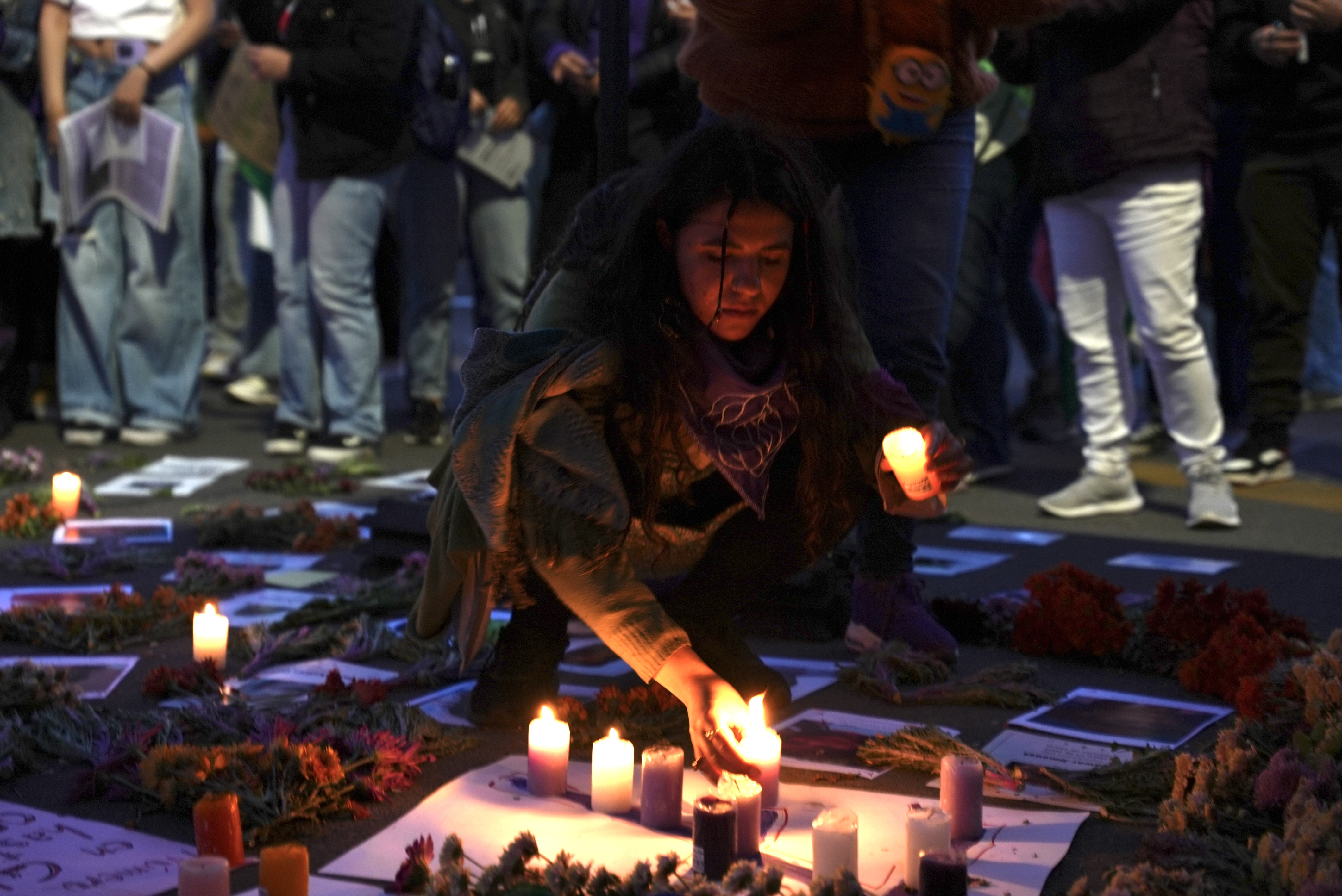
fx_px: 2346
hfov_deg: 31.9
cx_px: 671
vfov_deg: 21.6
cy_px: 448
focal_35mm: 63
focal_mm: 62.9
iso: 640
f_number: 3.5
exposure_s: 1/15
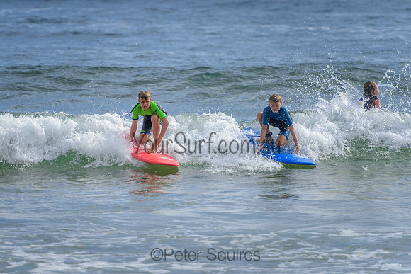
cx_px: 159
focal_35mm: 490
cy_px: 126
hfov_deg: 4.2
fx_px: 5599
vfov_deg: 2.8
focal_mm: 400
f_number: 5.6
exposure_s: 1/1600
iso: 180
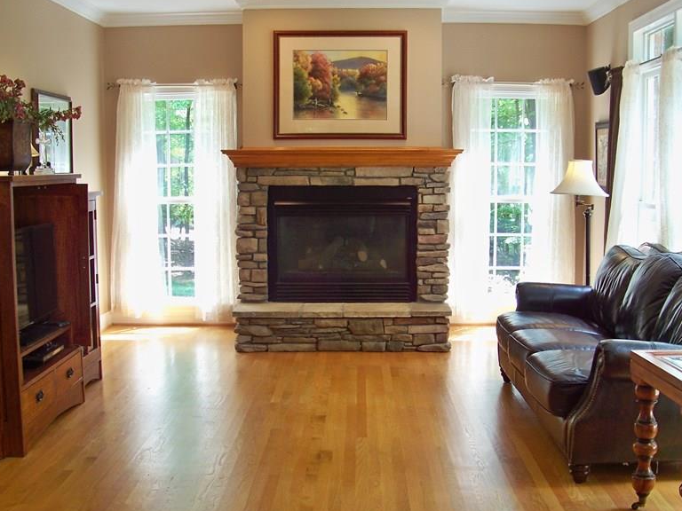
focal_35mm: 44
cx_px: 355
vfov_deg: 32.8
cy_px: 295
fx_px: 867
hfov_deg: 42.9
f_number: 2.8
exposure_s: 1/30
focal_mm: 5.85
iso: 80
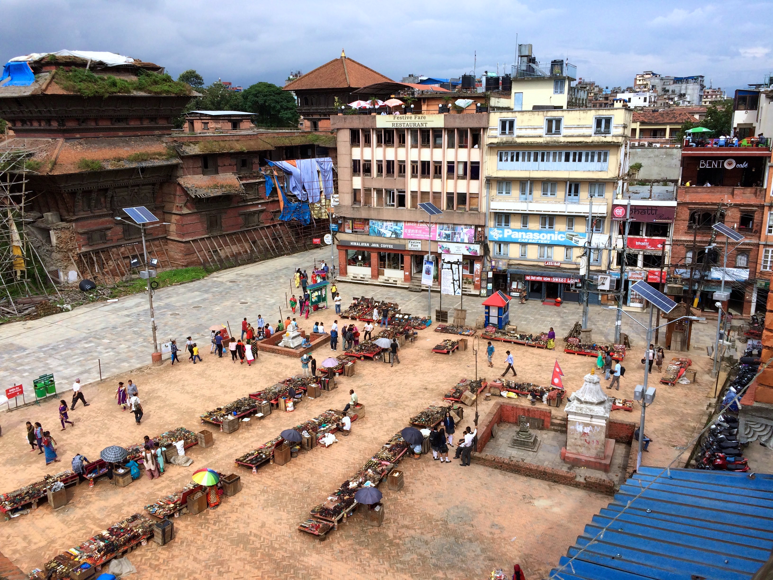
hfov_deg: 61.7
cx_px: 386
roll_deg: +0.6
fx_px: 648
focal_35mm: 29
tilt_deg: -14.2
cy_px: 290
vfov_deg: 48.2
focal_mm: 4.15
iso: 32
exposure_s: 1/1520
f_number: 2.2
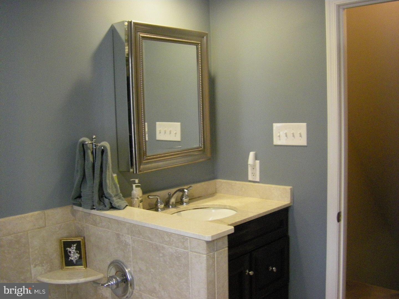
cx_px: 200
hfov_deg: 49.0
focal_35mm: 38
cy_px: 150
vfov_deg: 37.7
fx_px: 438
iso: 500
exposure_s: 1/50
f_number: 3.5
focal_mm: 6.3
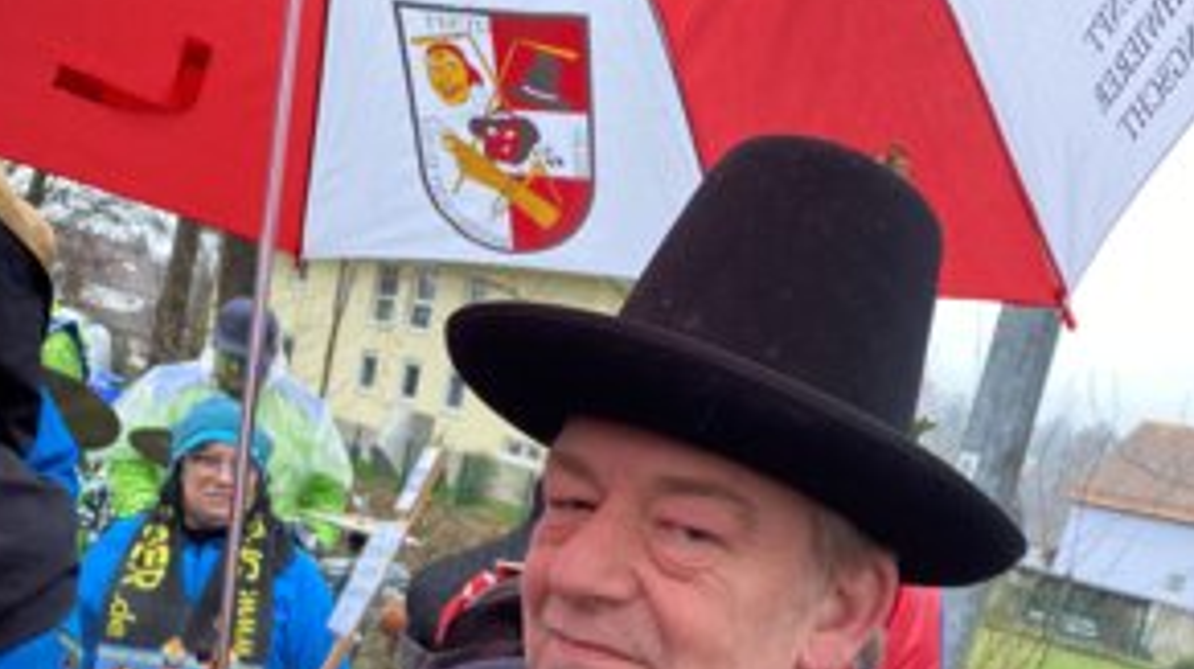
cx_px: 587
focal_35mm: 39
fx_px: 1233
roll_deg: -13.7
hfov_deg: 51.7
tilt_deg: -11.6
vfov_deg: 27.8
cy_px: 726
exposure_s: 1/121
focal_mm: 4.25
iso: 125
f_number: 1.8
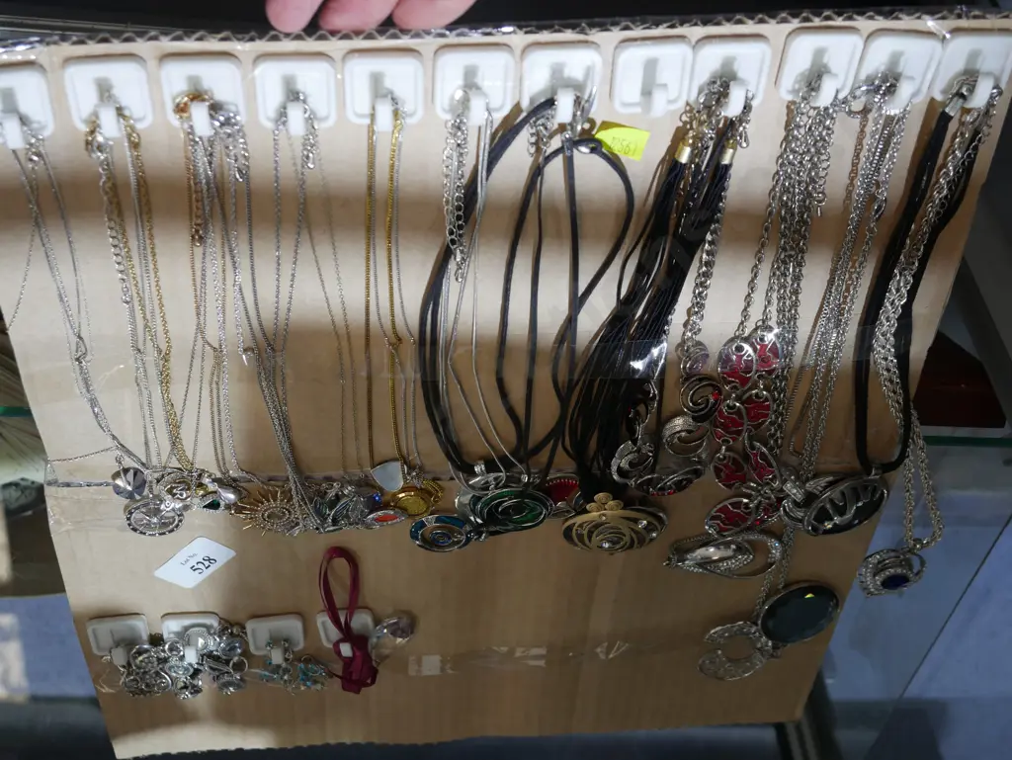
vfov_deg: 29.1
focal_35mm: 50
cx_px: 506
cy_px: 380
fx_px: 1462
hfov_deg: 38.2
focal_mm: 25
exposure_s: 1/60
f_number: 5.3
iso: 500
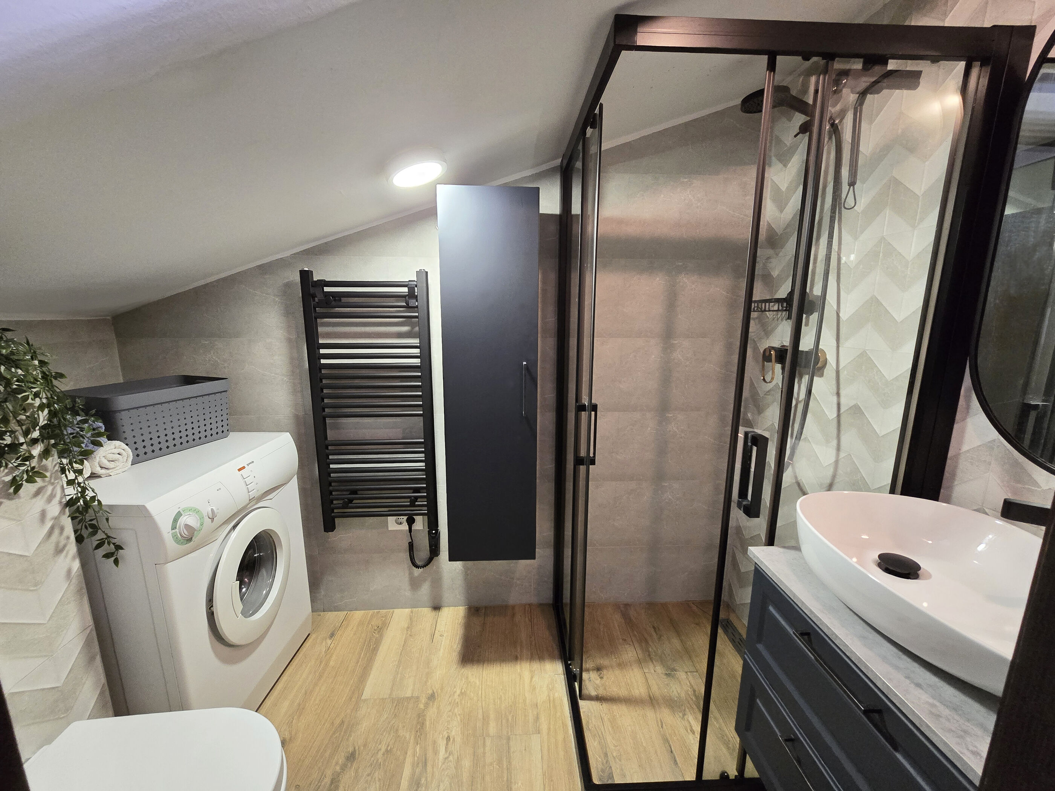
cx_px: 528
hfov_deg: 106.2
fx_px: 396
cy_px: 396
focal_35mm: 13
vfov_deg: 89.9
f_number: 2.2
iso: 500
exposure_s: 1/50
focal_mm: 2.2
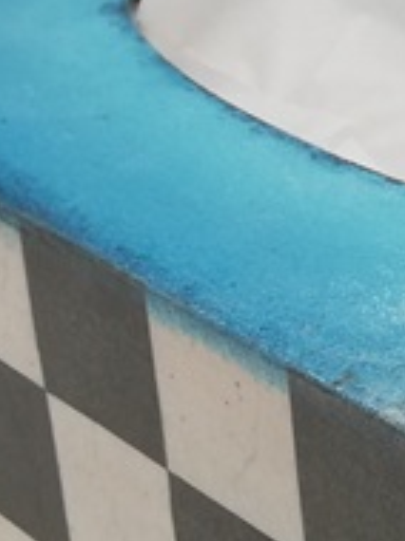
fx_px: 2142
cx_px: 625
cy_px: 74
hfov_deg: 10.4
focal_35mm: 137
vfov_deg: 14.3
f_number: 2.2
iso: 50
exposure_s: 1/403
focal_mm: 3.81
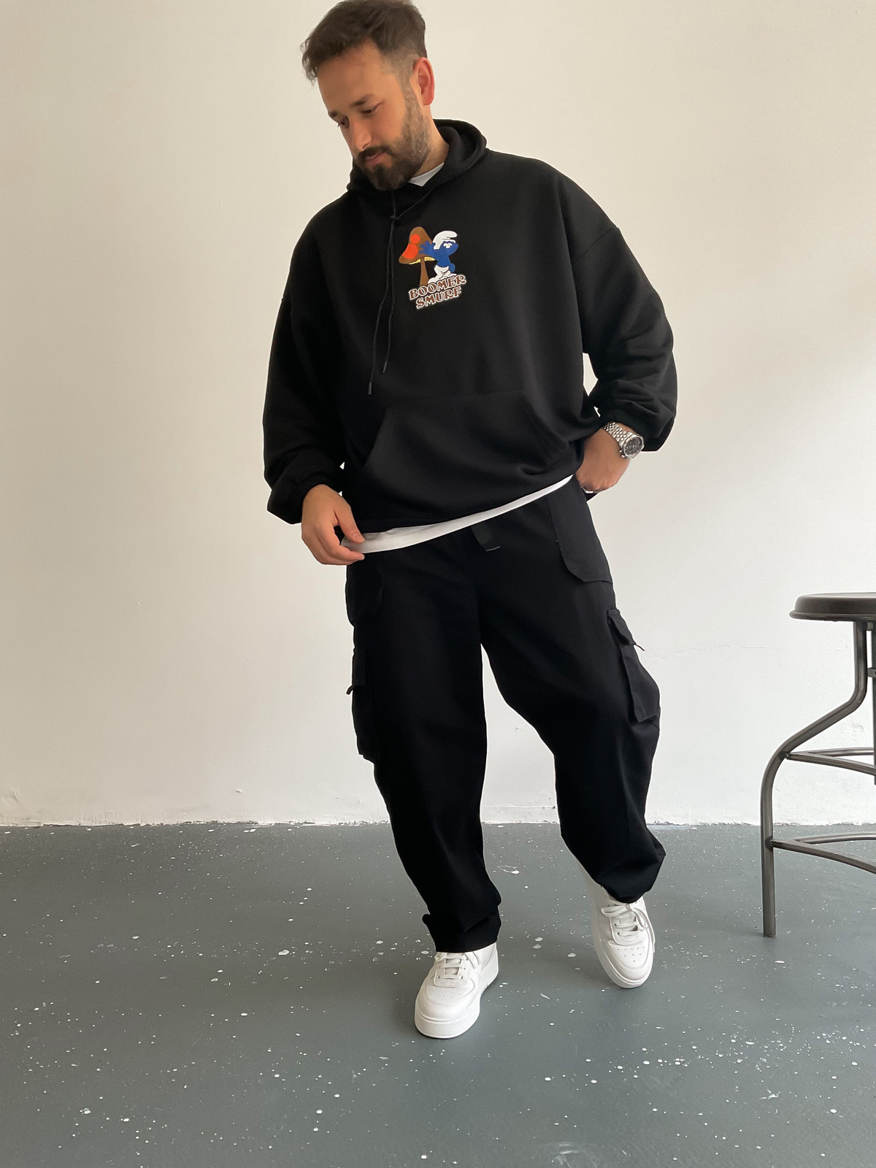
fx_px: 979
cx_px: 438
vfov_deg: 61.7
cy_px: 584
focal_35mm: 29
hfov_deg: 48.2
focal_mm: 3
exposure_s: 1/95
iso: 64
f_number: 1.8
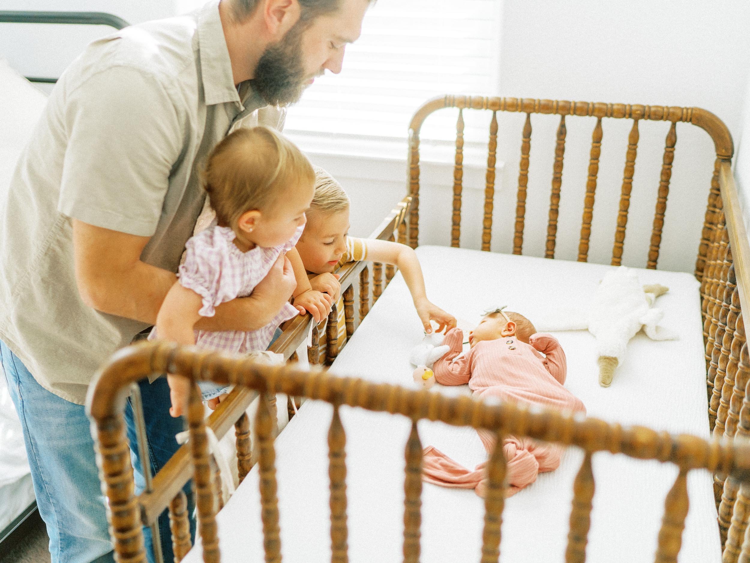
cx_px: 351
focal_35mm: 38
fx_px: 820
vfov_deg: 37.9
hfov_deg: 49.1
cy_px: 282
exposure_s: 1/1250
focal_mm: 35
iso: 400
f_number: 1.6
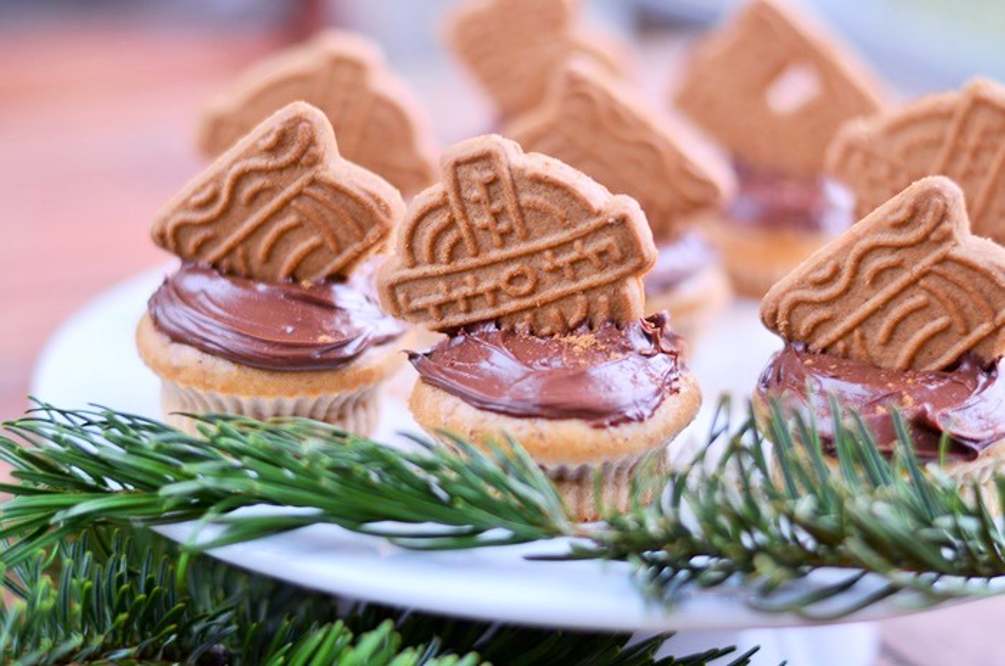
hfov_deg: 27.0
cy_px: 333
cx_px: 502
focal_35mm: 75
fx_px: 2090
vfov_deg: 18.1
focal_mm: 50
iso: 160
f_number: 2.2
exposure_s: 1/60
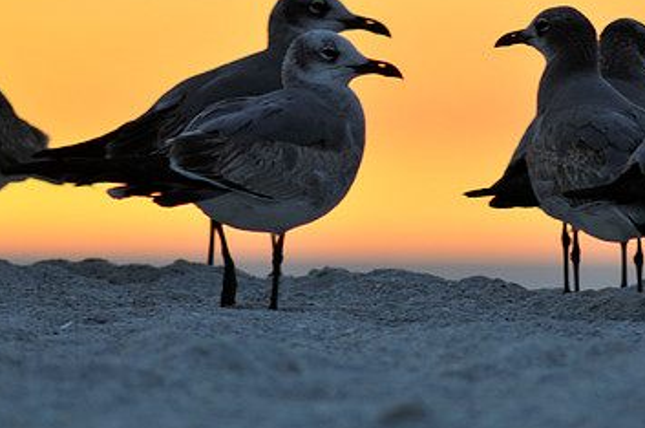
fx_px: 13234
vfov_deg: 1.9
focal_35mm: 740
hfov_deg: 2.8
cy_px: 149
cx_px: 397
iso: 200
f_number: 7.1
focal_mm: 300
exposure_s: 1/200
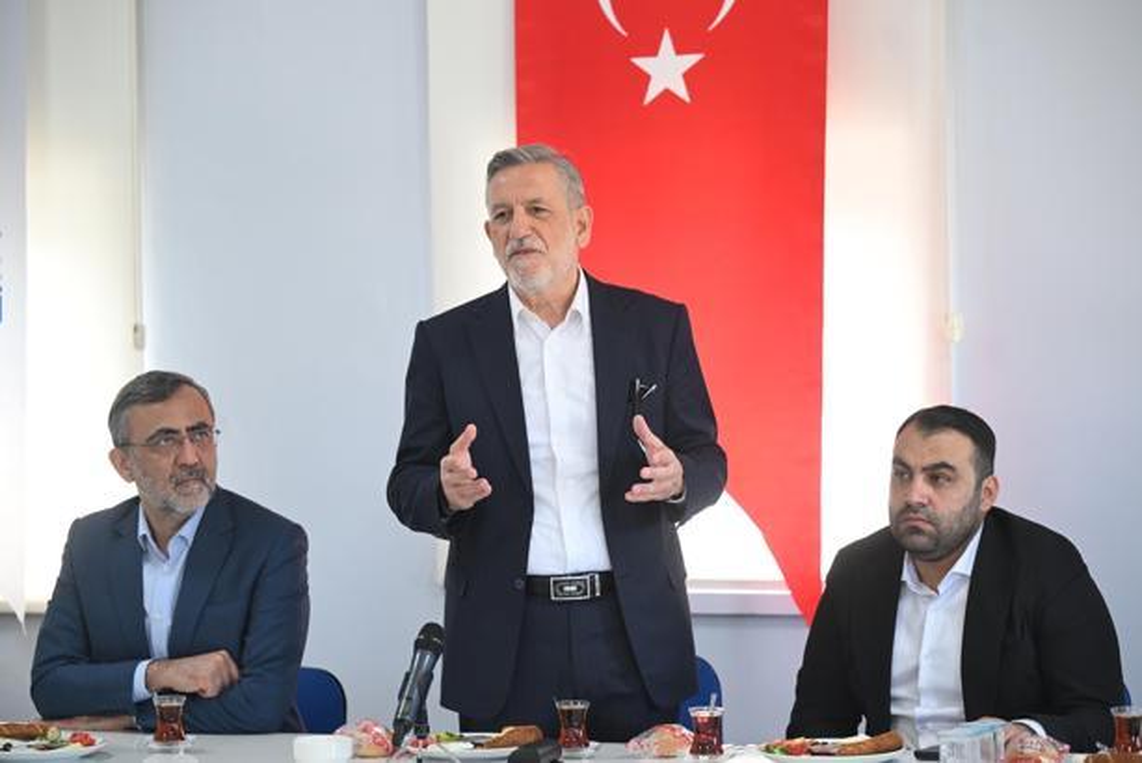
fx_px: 3269
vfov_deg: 13.3
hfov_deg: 19.8
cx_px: 571
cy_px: 382
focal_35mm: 103
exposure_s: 1/200
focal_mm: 103
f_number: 2.8
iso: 1000
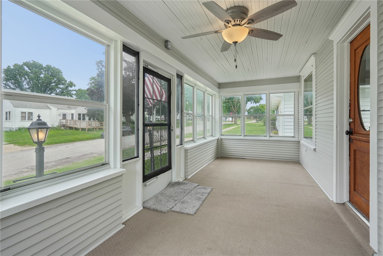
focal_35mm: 16
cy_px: 128
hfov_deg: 96.7
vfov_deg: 73.7
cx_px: 192
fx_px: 170
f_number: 8
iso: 400
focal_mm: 16
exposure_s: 1/200
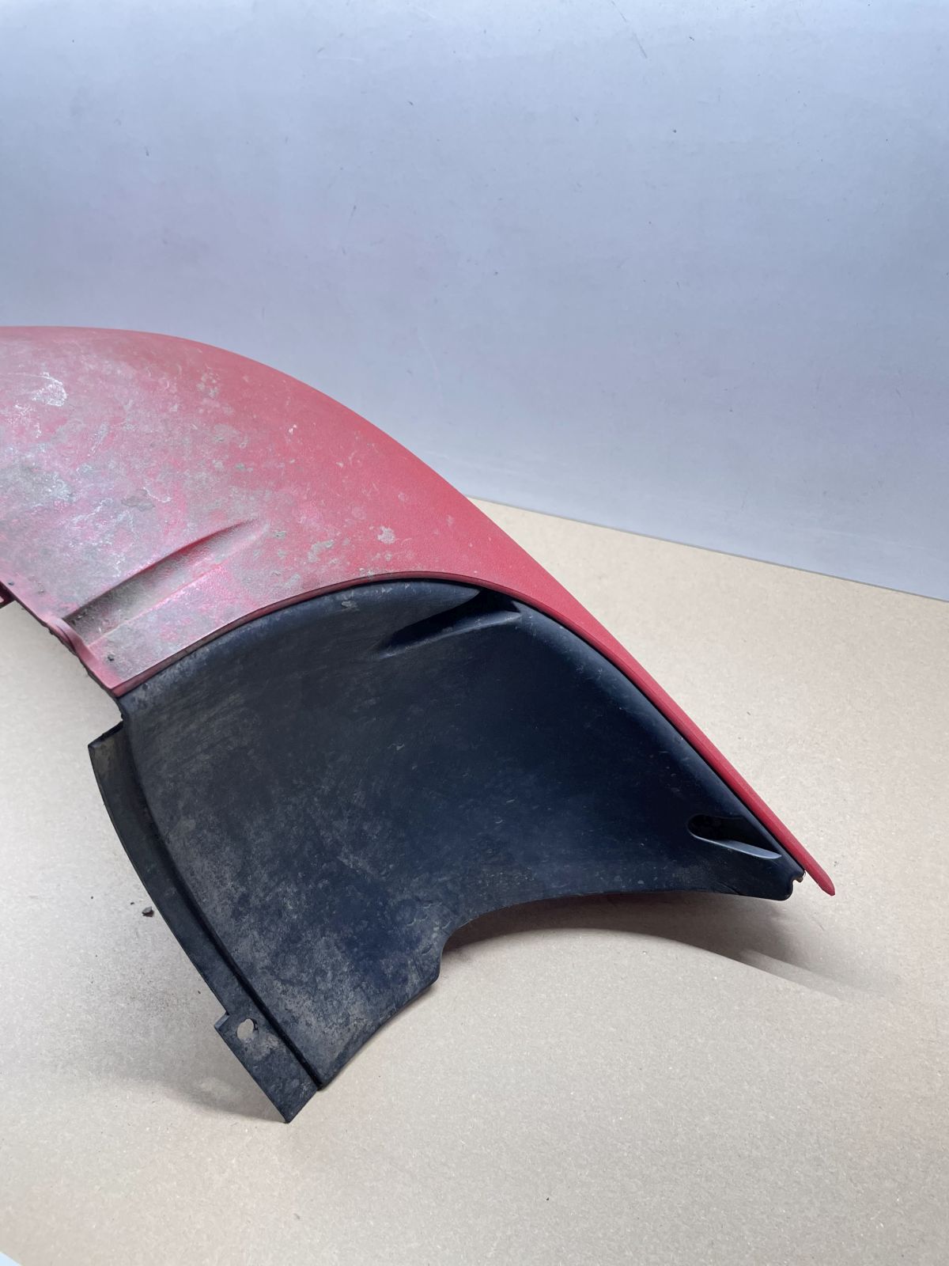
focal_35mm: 26
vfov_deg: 67.3
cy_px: 633
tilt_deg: -36.7
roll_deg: +1.2
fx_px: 950
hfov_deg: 53.1
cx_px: 474
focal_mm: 4.2
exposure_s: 1/100
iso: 125
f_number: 1.6
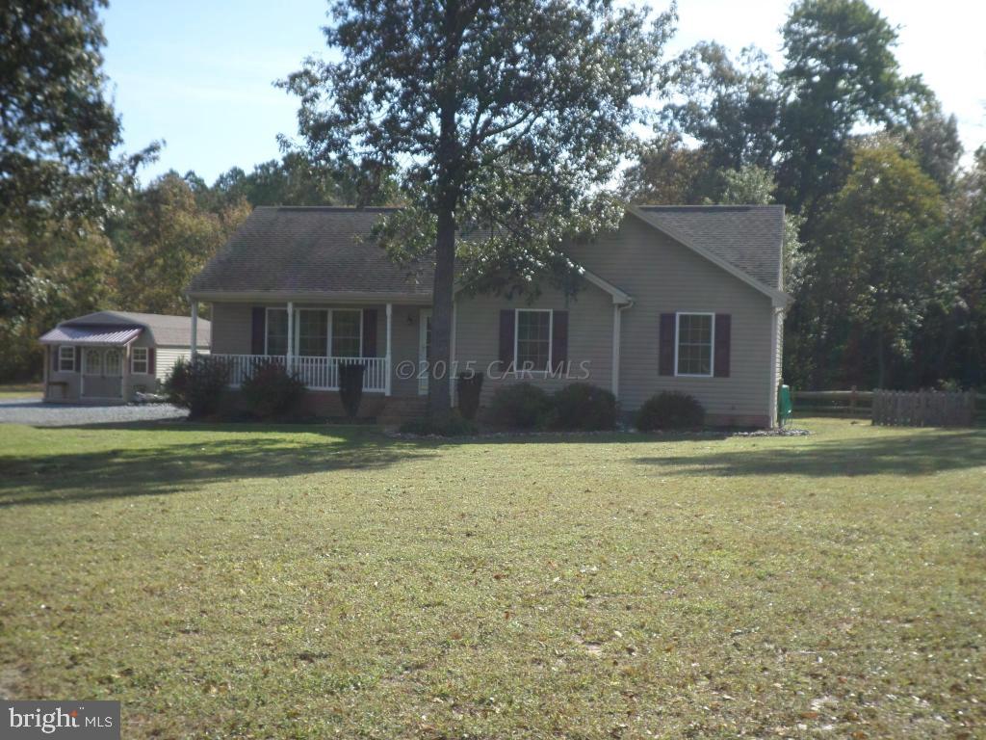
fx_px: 1225
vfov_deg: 33.6
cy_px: 370
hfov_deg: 43.9
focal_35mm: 43
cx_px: 493
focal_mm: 7.8
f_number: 3.2
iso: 80
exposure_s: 1/500
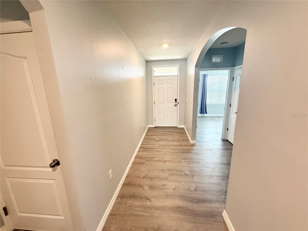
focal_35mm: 14
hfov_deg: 102.1
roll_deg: +1.9
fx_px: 125
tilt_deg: -12.1
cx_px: 154
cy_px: 116
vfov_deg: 85.7
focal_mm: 2.22
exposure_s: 1/120
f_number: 2.2
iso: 400
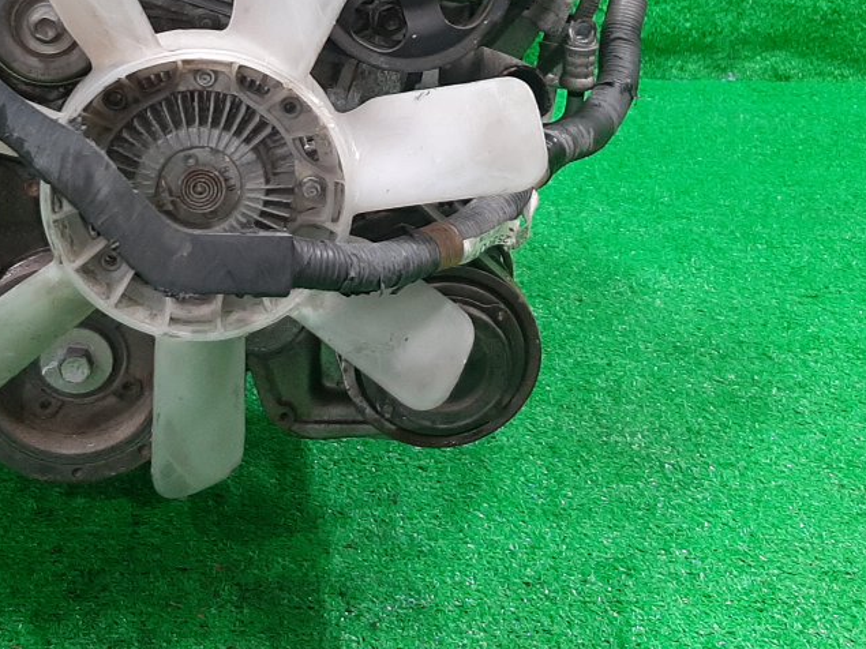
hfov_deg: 32.5
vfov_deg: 24.4
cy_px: 130
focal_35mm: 59
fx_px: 1476
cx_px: 314
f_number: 1.7
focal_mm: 3.93
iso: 151
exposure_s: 1/50
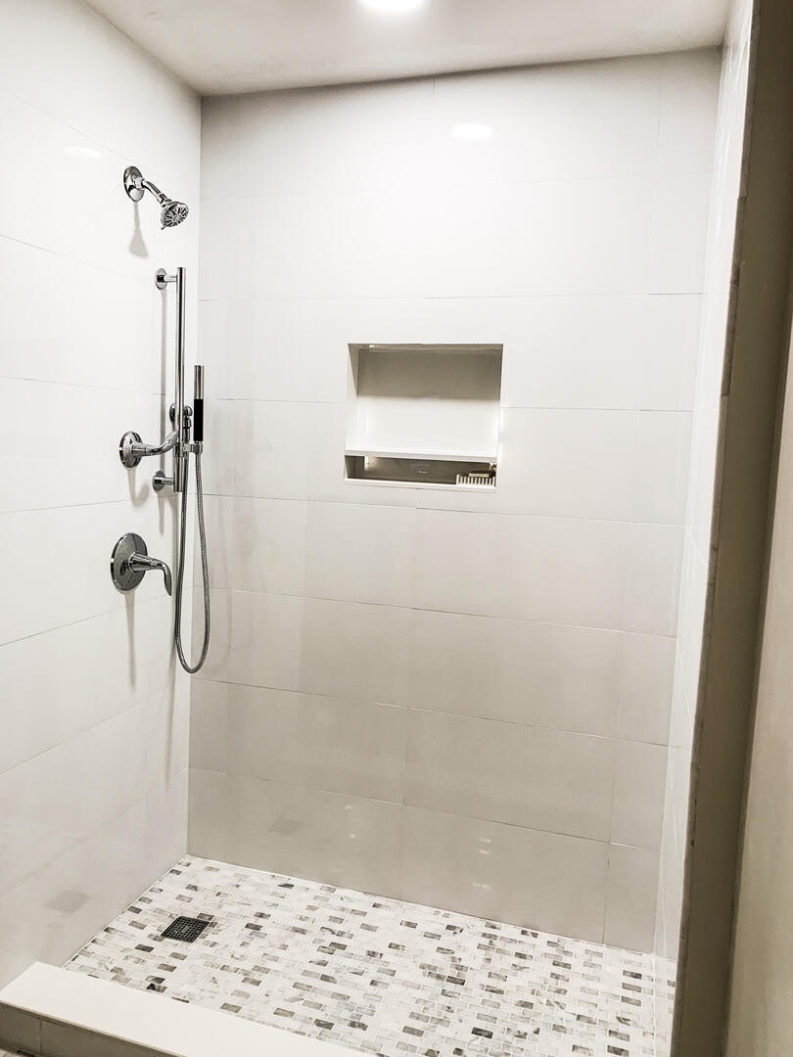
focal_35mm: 26
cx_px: 396
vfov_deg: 67.3
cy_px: 528
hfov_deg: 53.1
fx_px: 794
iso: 64
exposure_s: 1/60
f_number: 1.8
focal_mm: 4.25
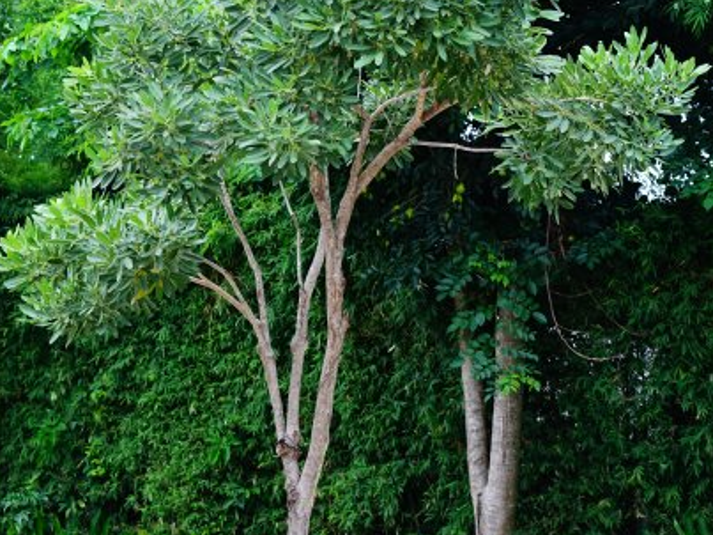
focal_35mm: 92
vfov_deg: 16.0
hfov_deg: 21.3
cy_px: 129
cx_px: 354
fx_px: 1894
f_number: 4
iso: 640
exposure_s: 1/15
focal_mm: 63
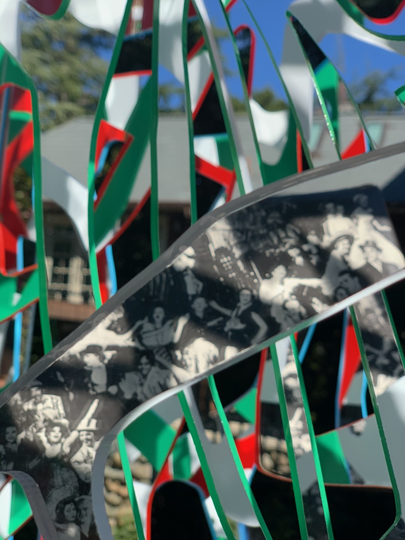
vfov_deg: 36.8
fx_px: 811
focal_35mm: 52
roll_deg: -4.7
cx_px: 202
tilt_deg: +9.0
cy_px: 270
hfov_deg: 28.0
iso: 16
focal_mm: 6
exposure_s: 1/648
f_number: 2.4
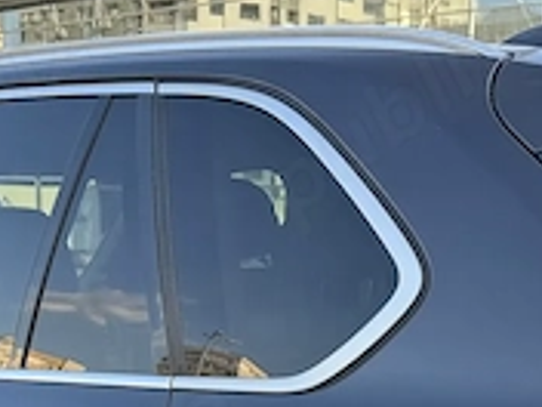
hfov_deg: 23.8
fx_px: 1284
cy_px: 570
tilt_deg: -15.2
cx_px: 249
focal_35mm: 82
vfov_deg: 16.7
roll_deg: -0.6
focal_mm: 6.76
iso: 80
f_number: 1.78
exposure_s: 1/334
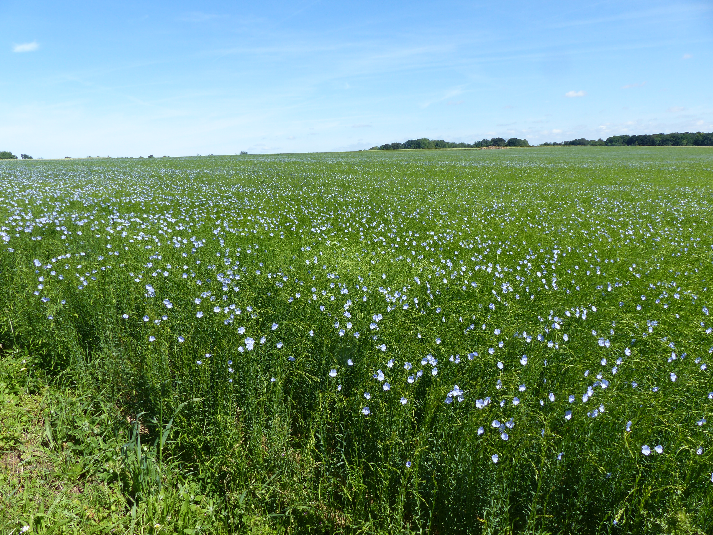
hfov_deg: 69.4
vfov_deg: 54.9
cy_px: 268
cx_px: 356
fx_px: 515
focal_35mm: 25
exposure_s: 1/640
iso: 100
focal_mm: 4.5
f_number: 4
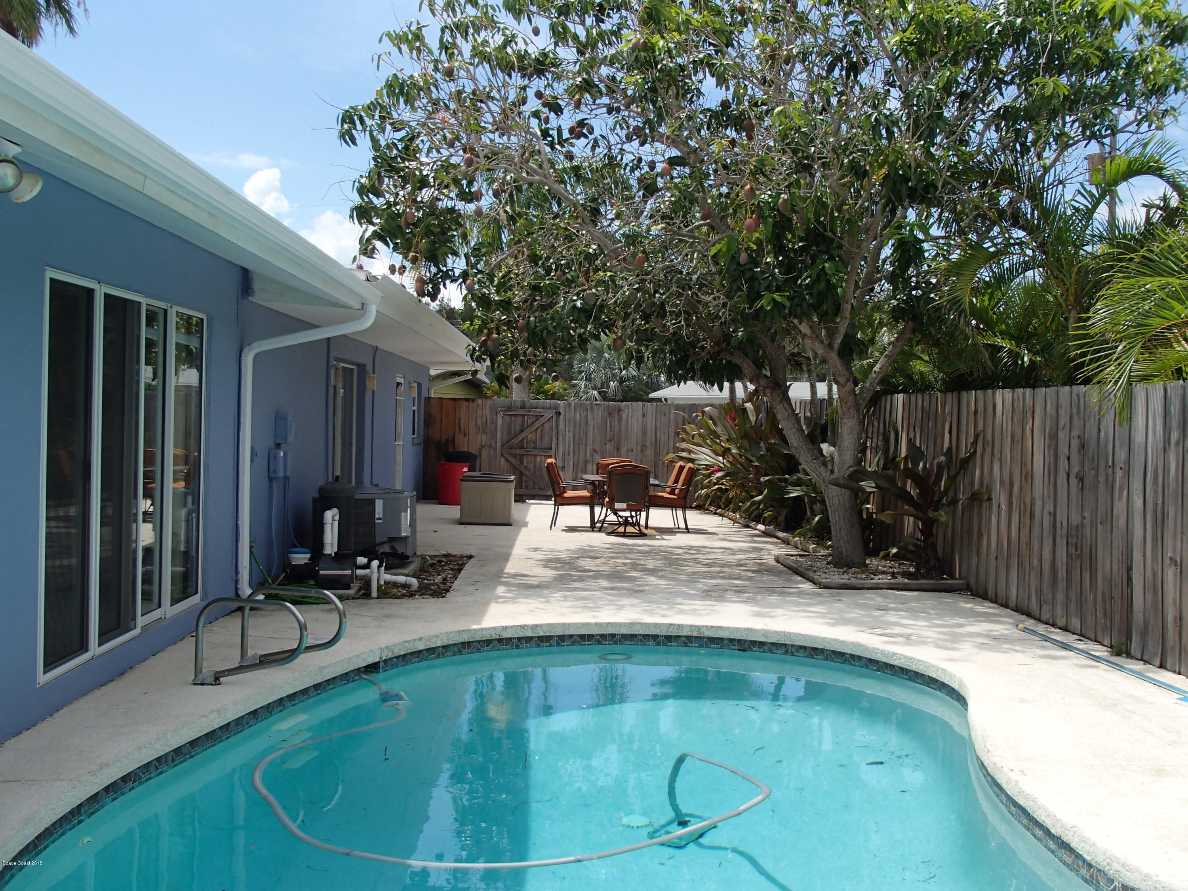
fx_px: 1304
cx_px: 594
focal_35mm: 38
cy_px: 446
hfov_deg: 49.0
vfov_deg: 37.7
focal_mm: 6.83
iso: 100
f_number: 4.6
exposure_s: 1/640
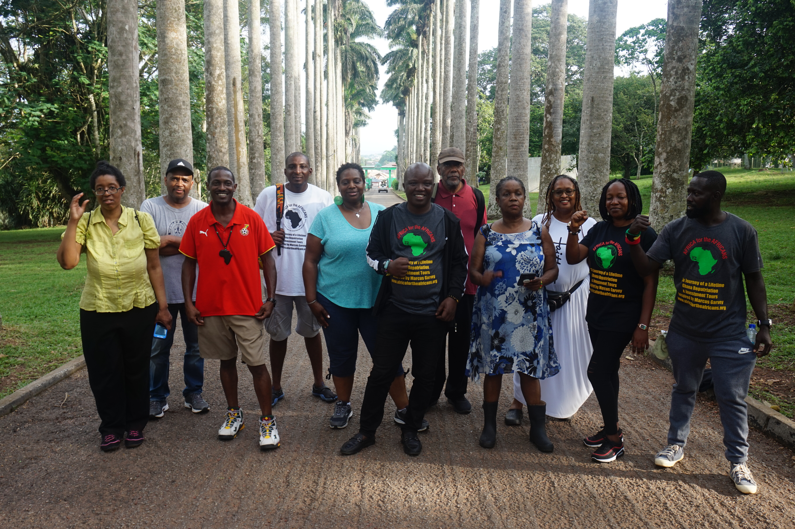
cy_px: 264
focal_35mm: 30
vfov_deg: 43.6
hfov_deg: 62.0
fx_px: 662
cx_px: 398
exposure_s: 1/60
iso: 100
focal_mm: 20
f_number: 6.3
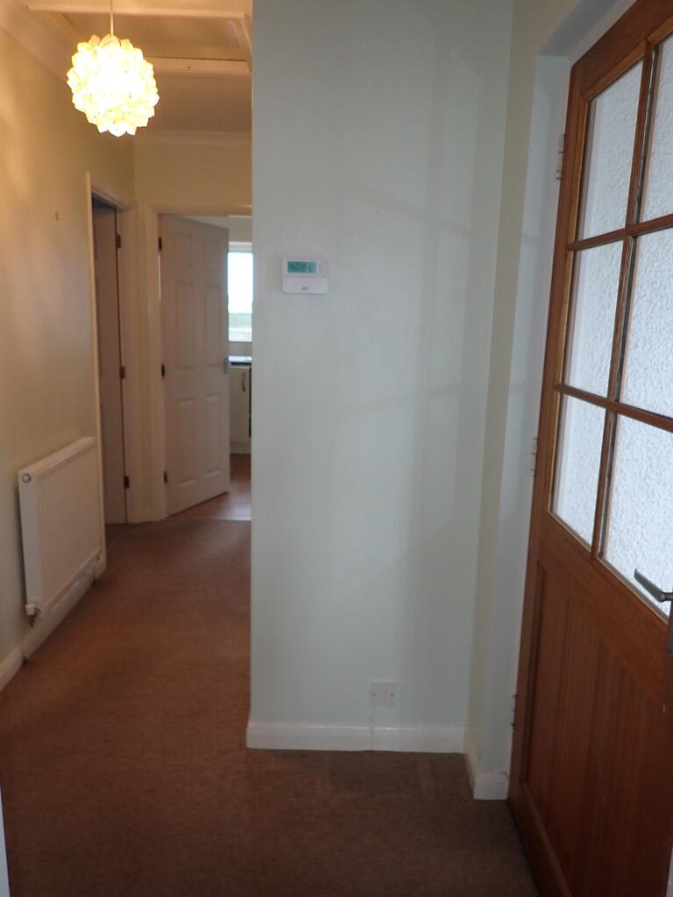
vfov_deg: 69.4
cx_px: 336
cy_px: 448
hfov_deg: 54.9
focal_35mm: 25
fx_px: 648
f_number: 2
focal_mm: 4.5
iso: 200
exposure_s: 1/30
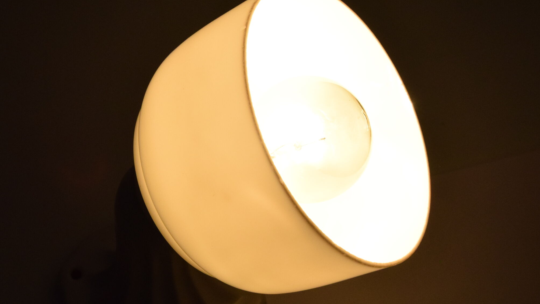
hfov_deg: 34.1
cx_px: 196
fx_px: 873
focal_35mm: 61
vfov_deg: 19.7
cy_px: 156
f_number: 10
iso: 1600
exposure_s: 1/400
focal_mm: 26
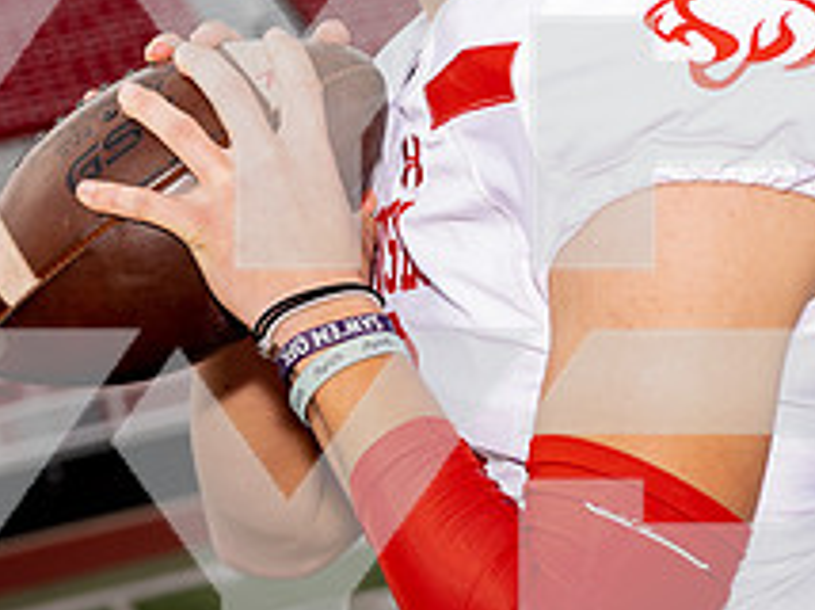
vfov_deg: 12.2
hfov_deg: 16.4
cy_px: 71
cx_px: 457
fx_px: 2822
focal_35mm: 120
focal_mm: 46
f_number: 4.5
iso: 200
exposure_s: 1/1000
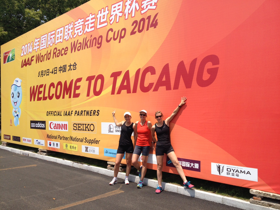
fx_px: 283
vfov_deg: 40.7
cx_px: 140
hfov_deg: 52.6
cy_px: 105
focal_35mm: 35
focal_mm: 4.28
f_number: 2.4
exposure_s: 1/1783
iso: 50
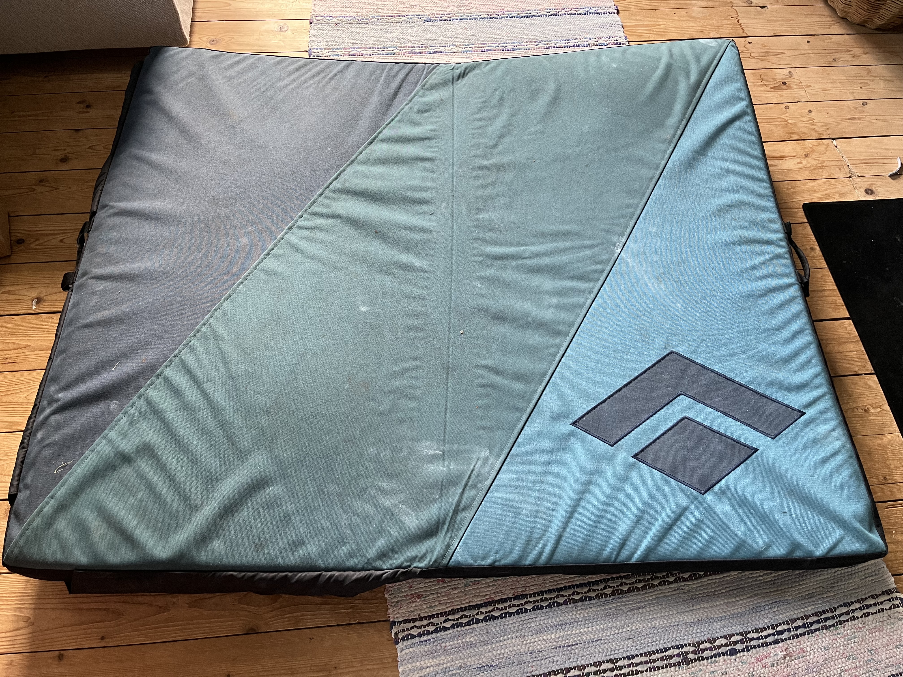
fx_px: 678
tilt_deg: -60.6
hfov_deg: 67.3
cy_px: 338
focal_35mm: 26
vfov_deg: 53.1
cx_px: 452
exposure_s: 1/60
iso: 200
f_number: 1.6
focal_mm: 5.1
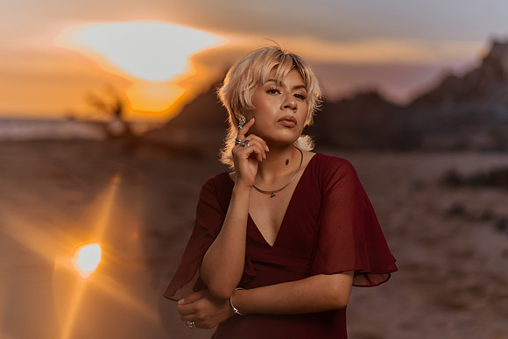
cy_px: 170
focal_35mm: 58
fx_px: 819
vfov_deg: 23.4
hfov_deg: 34.5
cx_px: 254
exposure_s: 1/2500
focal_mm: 58
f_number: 1.4
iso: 50
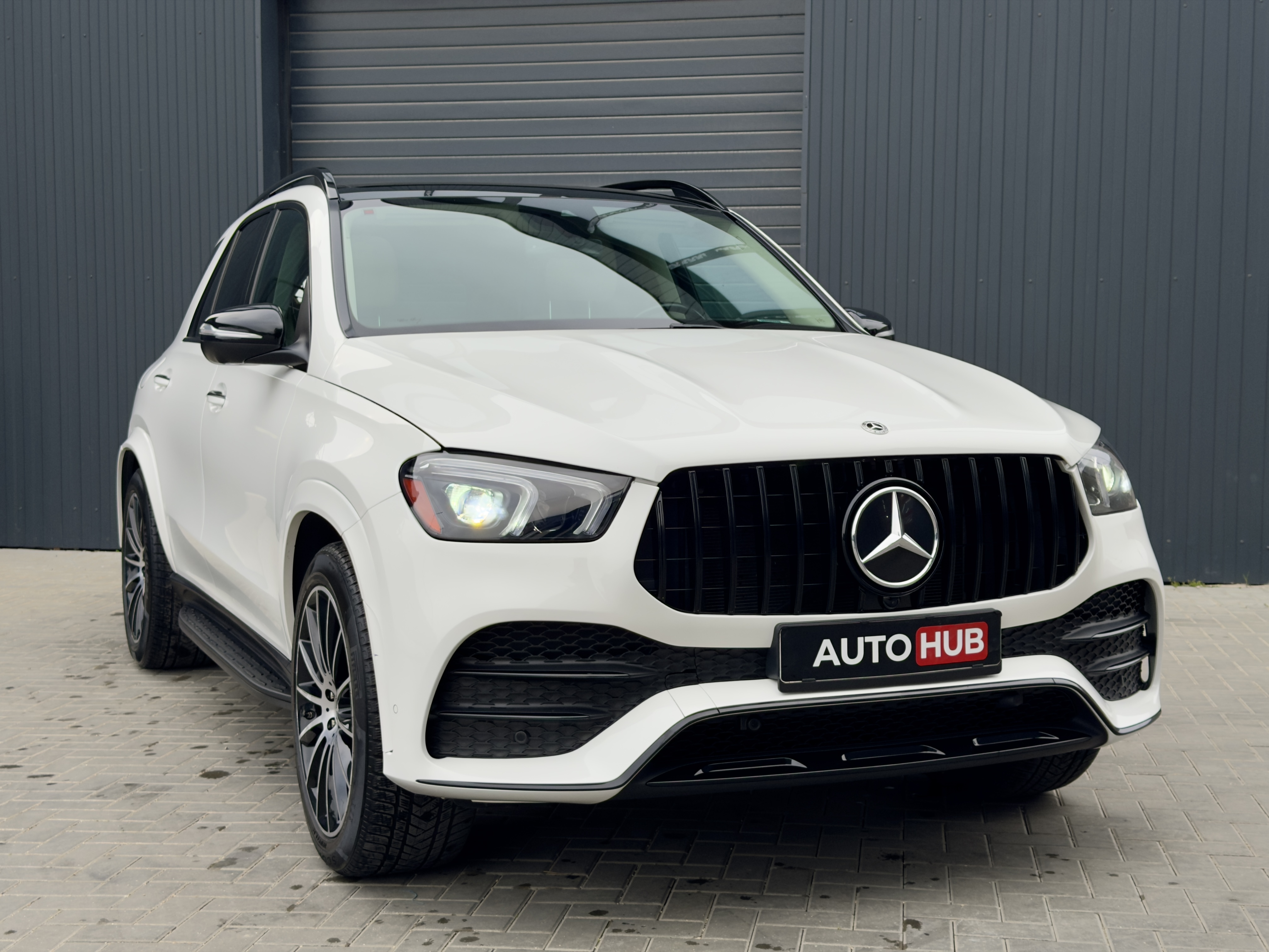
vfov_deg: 30.3
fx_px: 1760
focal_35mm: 48
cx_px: 634
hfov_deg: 39.7
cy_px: 476
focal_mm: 6.76
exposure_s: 1/1055
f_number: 1.78
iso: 64
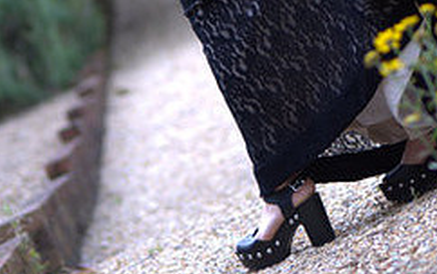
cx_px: 214
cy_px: -115
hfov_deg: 7.4
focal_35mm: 284
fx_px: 3387
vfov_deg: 4.6
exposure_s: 1/250
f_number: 2.8
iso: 100
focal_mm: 100
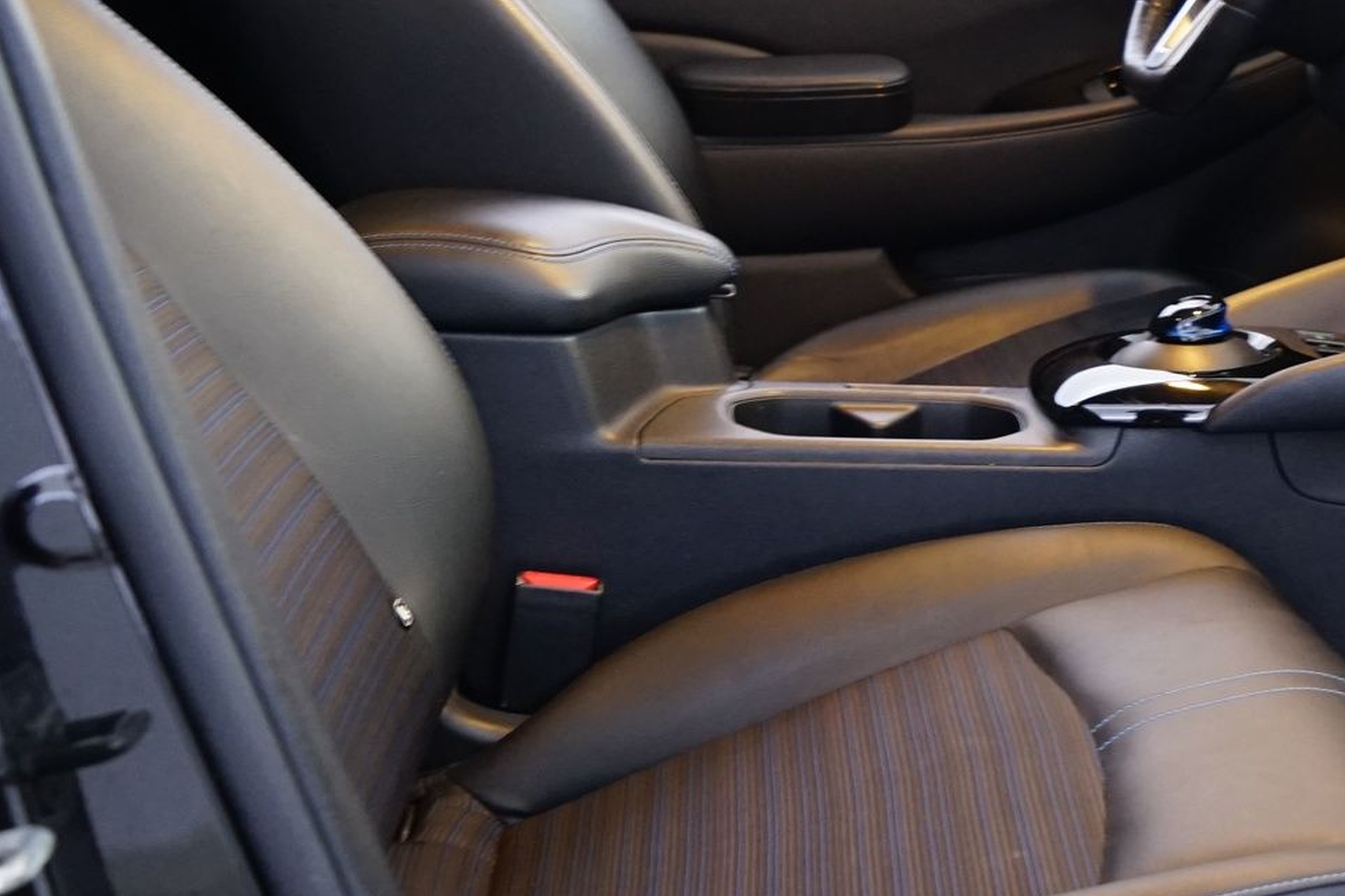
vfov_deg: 21.8
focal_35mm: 62
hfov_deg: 30.1
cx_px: 1360
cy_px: 290
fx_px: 2316
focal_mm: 24
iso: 2000
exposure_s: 1/8
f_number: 4.5
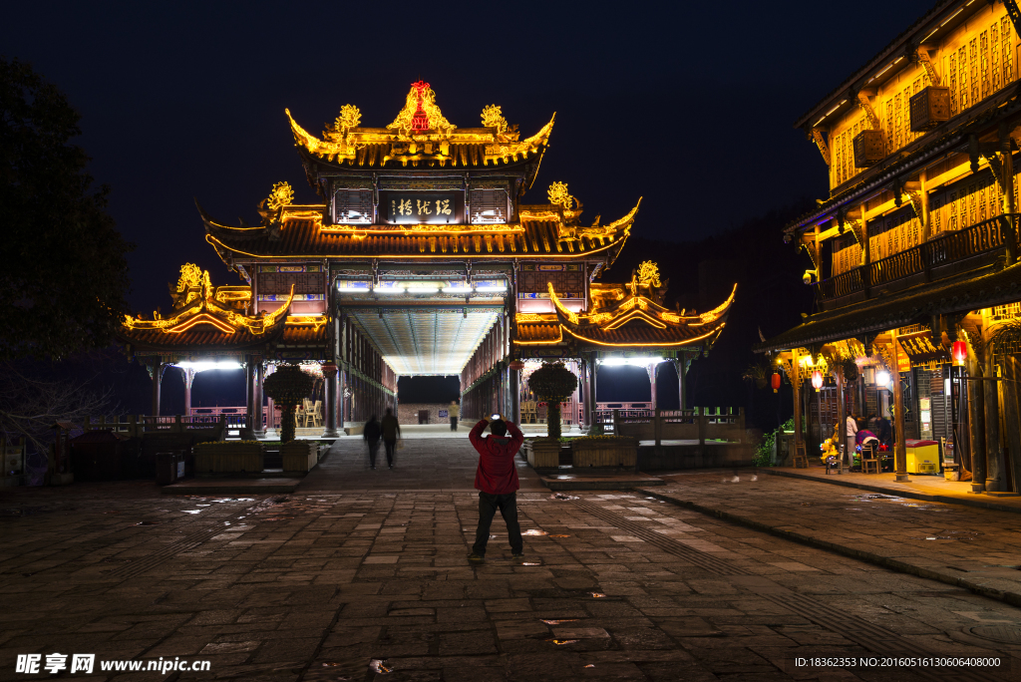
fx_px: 1078
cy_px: 341
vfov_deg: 35.1
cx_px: 510
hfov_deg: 50.7
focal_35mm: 38
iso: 160
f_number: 8
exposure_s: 1.3
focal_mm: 38
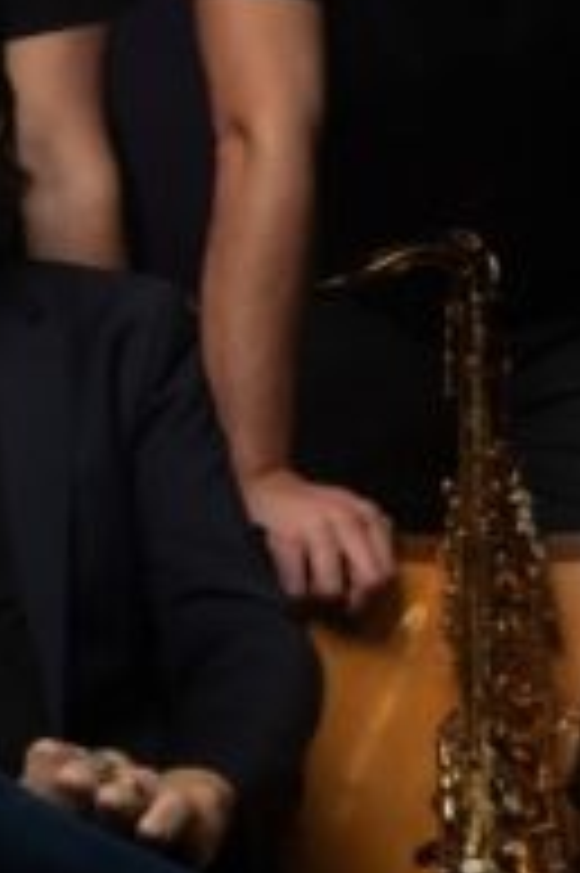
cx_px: -61
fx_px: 3559
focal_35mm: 147
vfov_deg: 13.9
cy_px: 106
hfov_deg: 9.2
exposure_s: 1/125
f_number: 14
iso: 200
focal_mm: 45
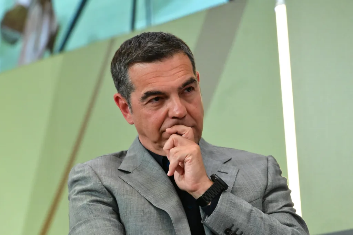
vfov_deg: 4.6
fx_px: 2942
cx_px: 176
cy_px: 118
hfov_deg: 6.9
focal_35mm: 300
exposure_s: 1/400
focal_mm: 200
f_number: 4.5
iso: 8000
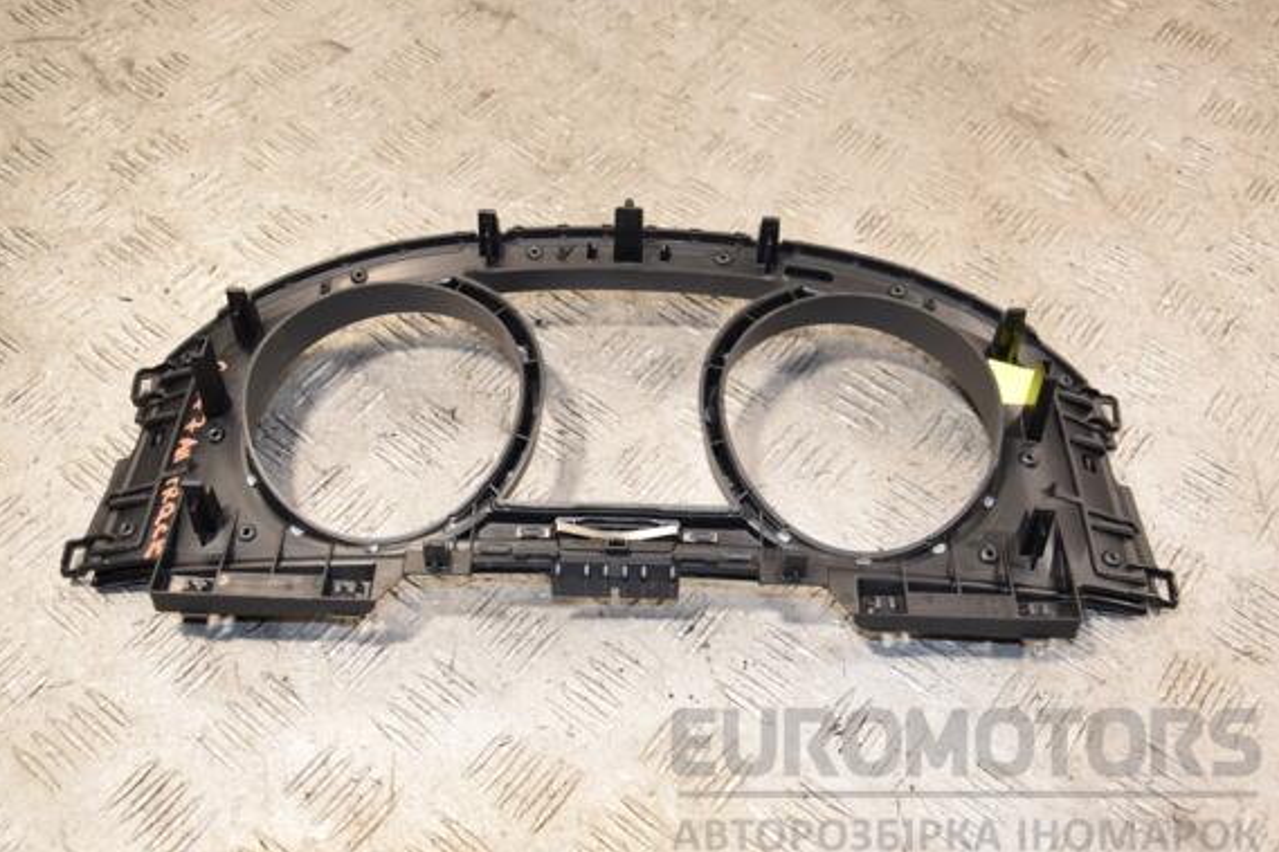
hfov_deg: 49.0
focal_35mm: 40
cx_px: 629
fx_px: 1404
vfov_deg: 33.8
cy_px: 443
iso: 800
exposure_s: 1/200
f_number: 5.6
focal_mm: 25
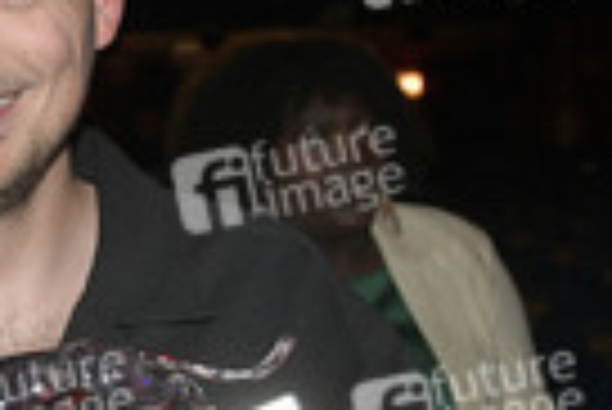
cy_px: 293
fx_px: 2025
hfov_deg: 16.5
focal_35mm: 119
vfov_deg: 11.5
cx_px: -101
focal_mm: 36
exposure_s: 1/250
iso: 1600
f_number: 6.3
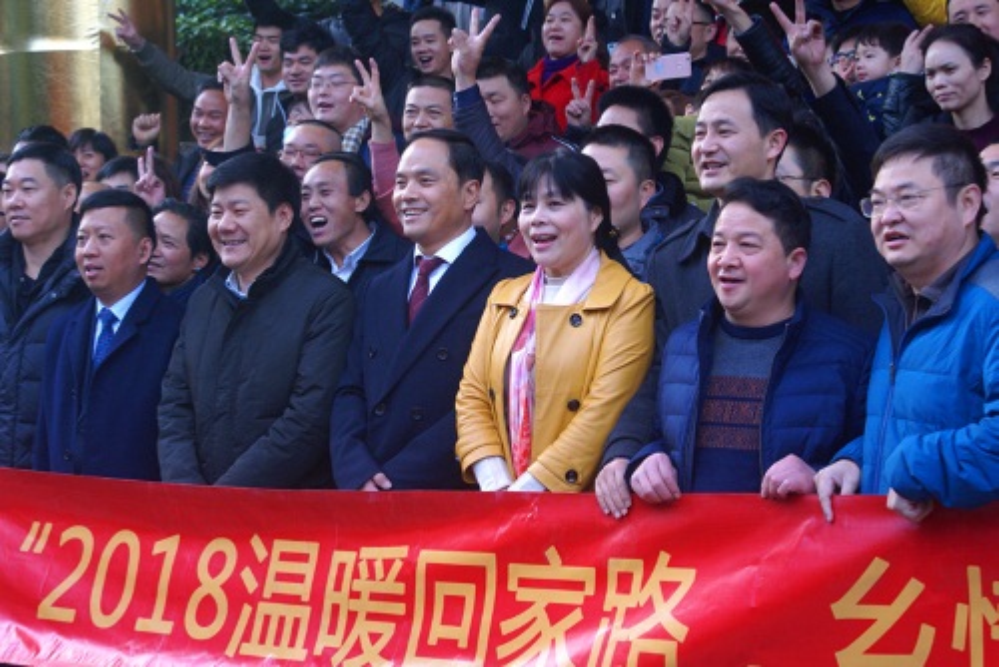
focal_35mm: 75
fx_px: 2082
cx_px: 500
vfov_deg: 18.2
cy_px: 334
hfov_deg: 27.0
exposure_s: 1/80
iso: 400
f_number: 5.6
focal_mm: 50
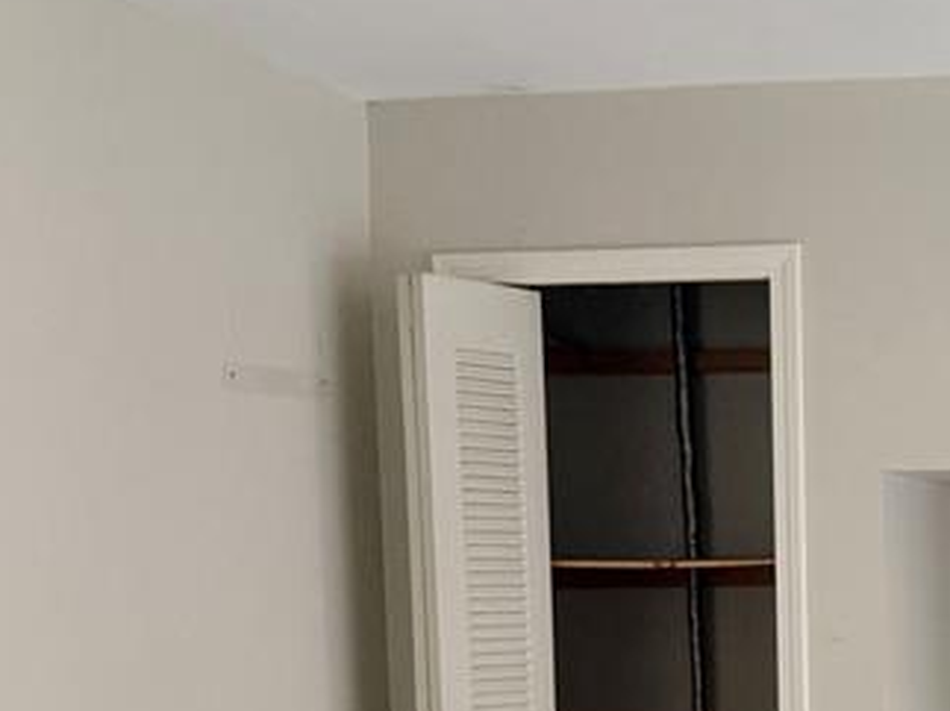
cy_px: 848
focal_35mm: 76
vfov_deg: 18.4
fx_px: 2085
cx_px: 1021
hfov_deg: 24.1
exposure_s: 1/62
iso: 200
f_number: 1.78
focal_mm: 6.76
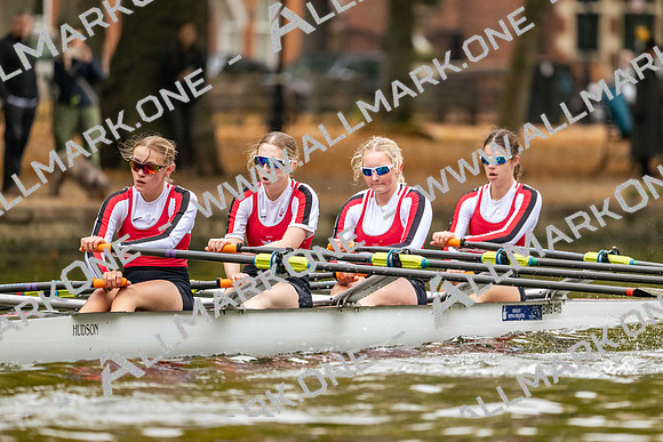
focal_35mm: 400
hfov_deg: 5.2
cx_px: 332
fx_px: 7368
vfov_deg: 3.4
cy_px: 221
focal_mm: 400
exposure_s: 1/2500
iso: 3200
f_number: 4.5
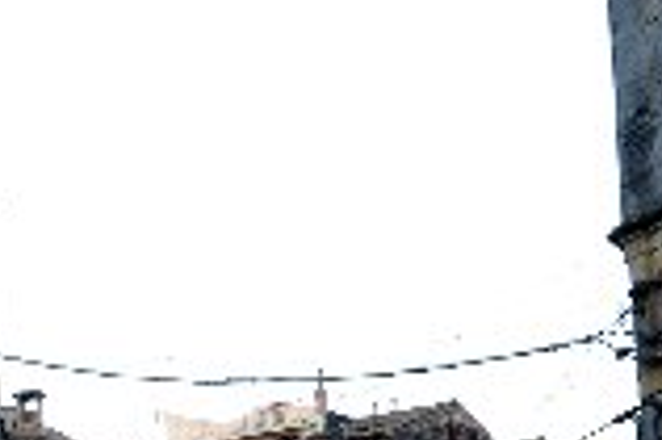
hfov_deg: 10.7
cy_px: 696
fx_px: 3343
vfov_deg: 7.4
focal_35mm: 182
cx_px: -478
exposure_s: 1/50
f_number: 10
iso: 400
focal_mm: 24
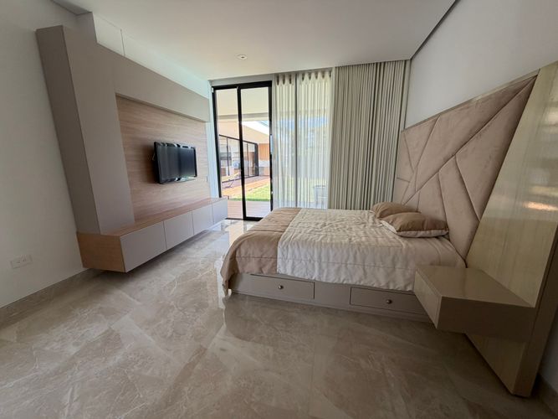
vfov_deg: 85.7
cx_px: 279
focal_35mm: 14
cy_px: 210
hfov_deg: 102.1
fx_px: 226
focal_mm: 2.22
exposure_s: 1/121
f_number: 2.2
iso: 100
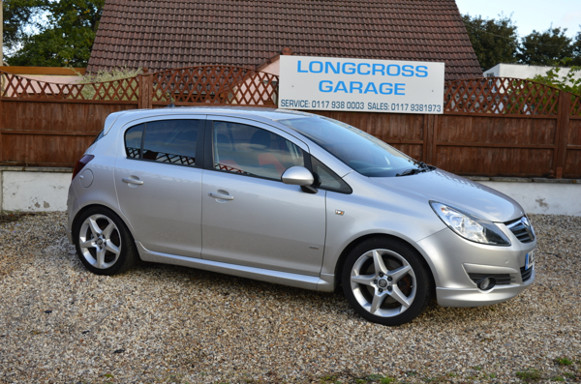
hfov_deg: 46.5
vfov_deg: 31.7
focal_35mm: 42
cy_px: 192
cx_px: 290
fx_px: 676
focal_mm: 28
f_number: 5.6
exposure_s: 1/125
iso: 100
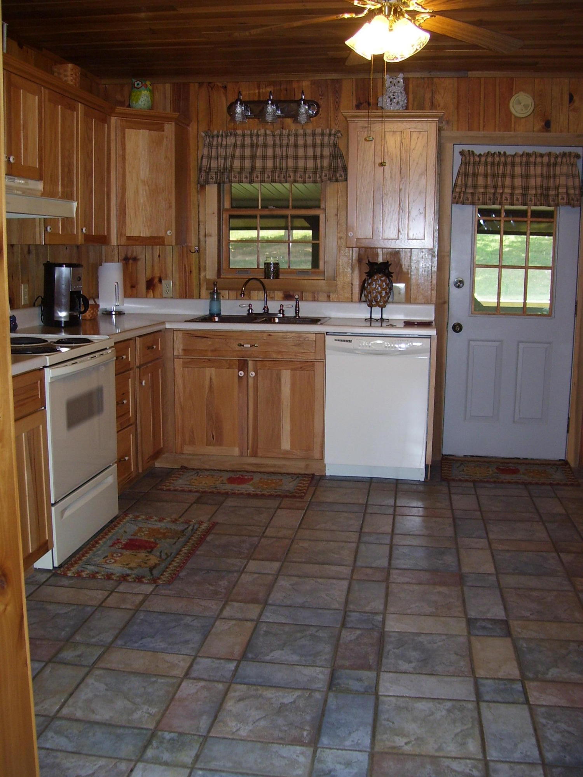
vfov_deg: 51.4
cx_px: 292
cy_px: 388
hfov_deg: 39.7
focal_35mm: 36
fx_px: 808
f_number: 2.7
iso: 100
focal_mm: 6
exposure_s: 1/60
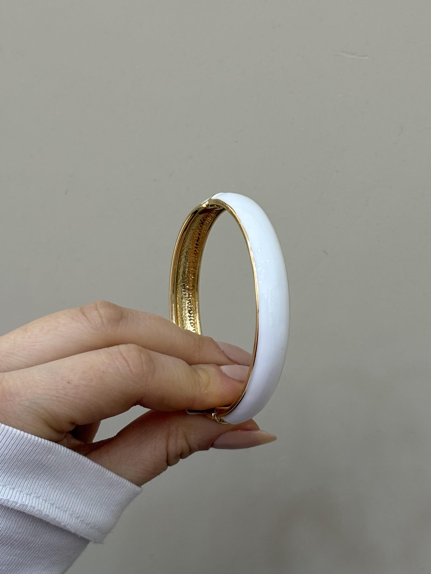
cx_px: 216
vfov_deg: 36.8
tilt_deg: +3.5
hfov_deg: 28.0
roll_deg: +1.7
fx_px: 863
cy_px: 287
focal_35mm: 52
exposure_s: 1/60
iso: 32
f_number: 1.6
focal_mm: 5.96
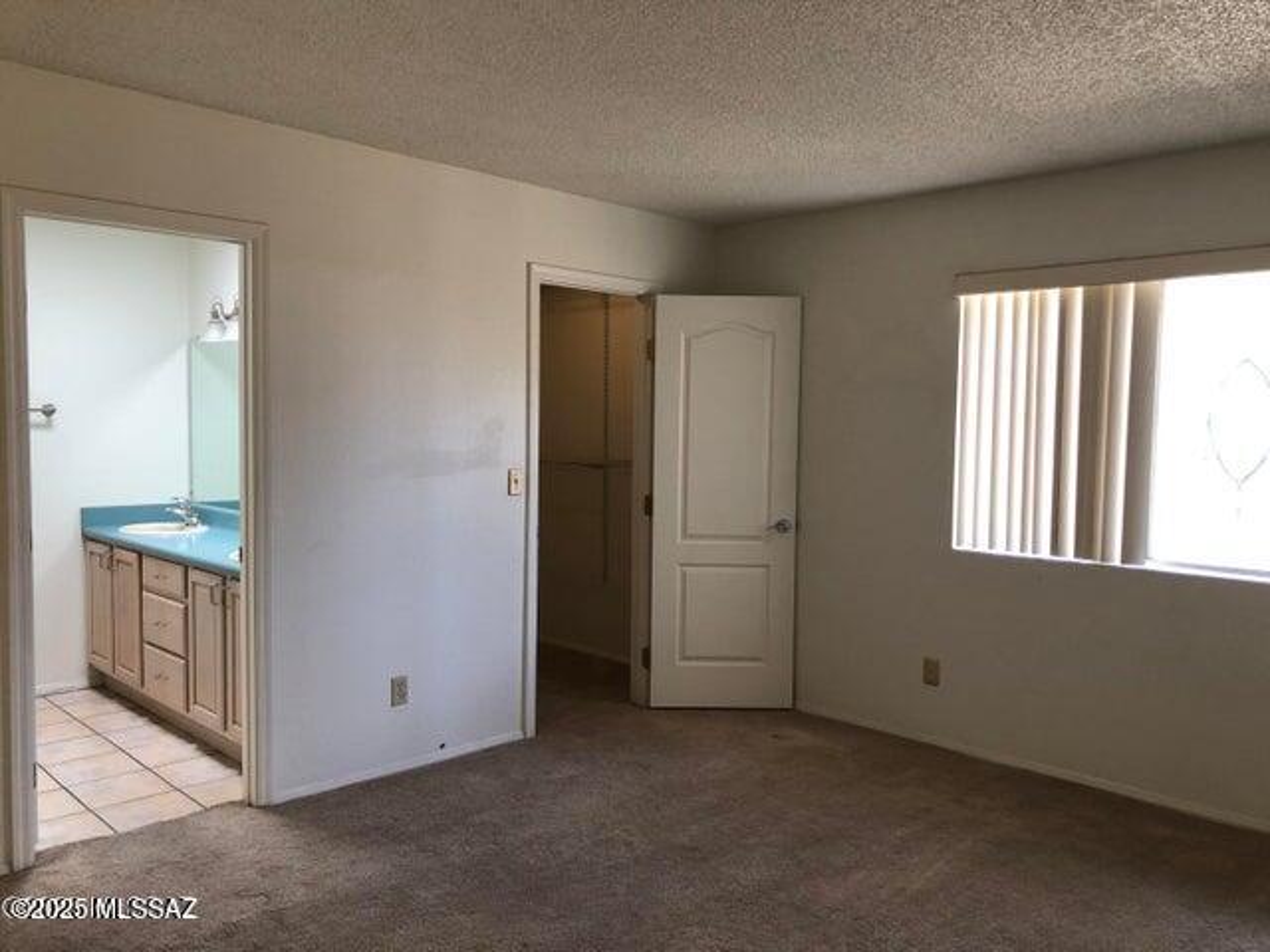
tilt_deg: -4.8
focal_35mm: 28
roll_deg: -0.2
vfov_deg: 49.7
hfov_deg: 63.4
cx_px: 635
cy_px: 476
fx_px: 1027
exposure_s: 1/40
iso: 25
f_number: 1.8
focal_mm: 3.99
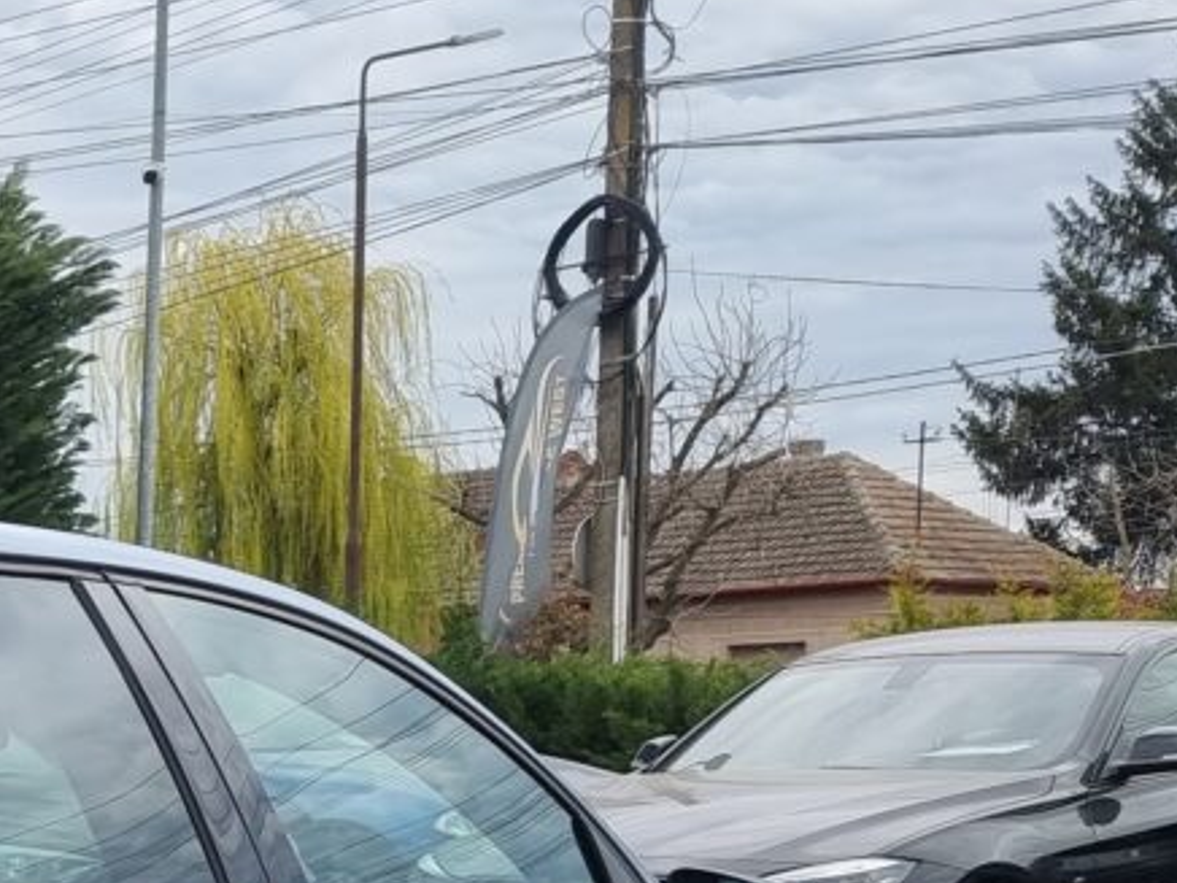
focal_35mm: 88
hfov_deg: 19.2
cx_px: -629
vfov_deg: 16.0
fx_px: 2992
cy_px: 1115
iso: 50
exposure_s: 1/231
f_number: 1.8
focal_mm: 6.7
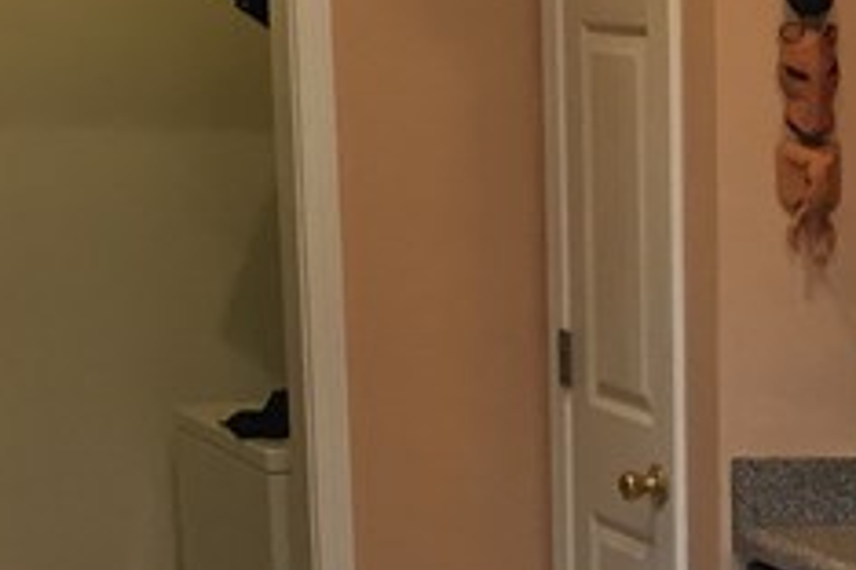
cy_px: 913
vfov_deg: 10.0
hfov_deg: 14.7
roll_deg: -1.7
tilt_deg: -16.2
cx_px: 1196
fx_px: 3138
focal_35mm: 132
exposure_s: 1/30
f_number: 2.2
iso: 64
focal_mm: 4.15
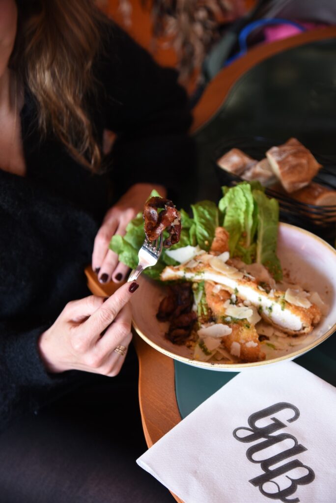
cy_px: 252
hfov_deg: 20.6
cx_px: 168
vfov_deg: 30.5
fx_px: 923
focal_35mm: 66
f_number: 5.6
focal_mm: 66
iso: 800
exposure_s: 1/60
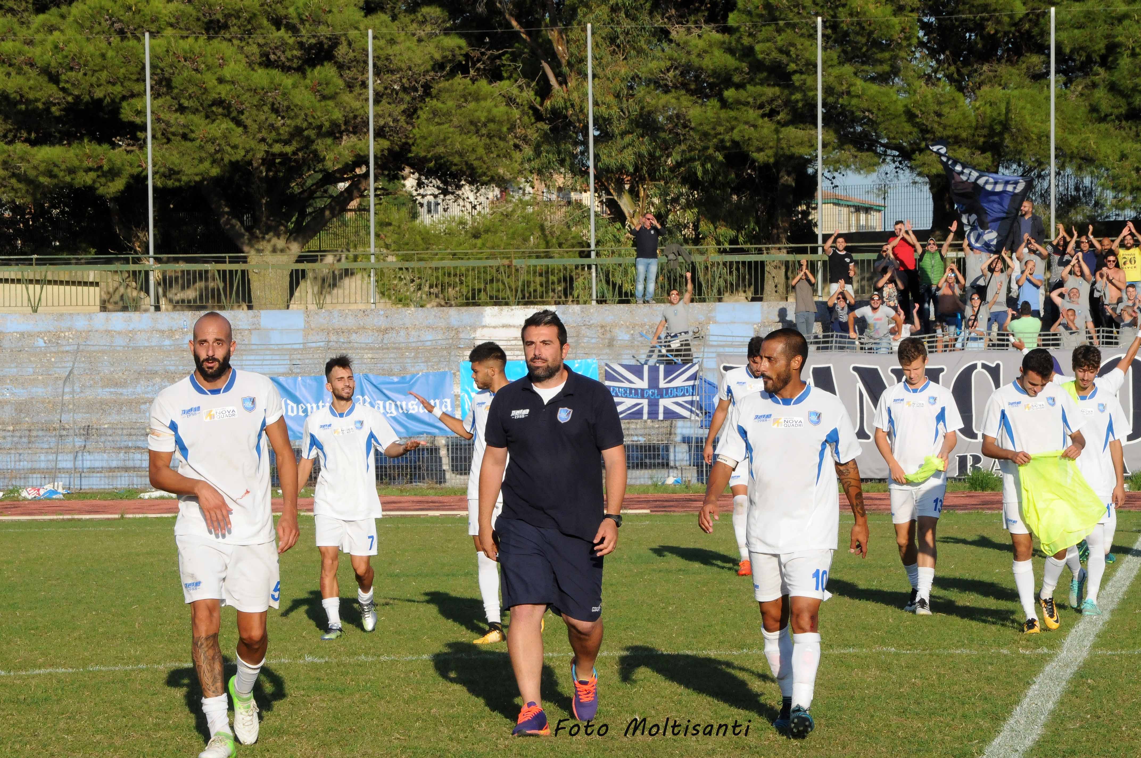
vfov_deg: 10.6
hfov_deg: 15.9
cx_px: 570
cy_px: 379
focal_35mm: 129
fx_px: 4084
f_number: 20
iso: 800
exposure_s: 1/400
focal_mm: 86
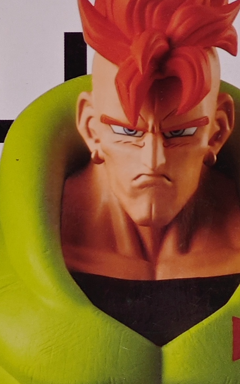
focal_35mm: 282
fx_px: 2954
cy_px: 363
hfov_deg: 4.7
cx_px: 79
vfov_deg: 7.4
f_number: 2.4
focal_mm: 7.48
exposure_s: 1/15.9
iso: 400
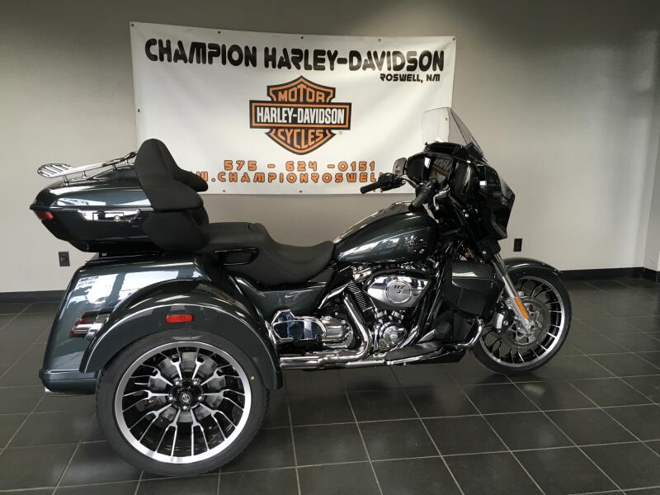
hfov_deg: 61.7
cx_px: 330
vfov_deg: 48.2
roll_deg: -0.5
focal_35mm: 29
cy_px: 248
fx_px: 553
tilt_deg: -11.6
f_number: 2.2
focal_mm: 4.15
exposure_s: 1/30
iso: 40
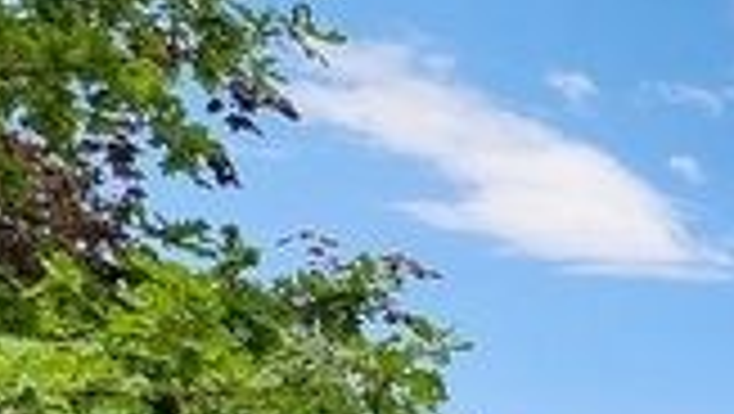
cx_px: 1463
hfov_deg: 14.5
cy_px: 1179
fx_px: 2396
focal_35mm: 123
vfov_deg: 8.5
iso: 20
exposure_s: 1/952
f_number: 1.8
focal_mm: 5.4
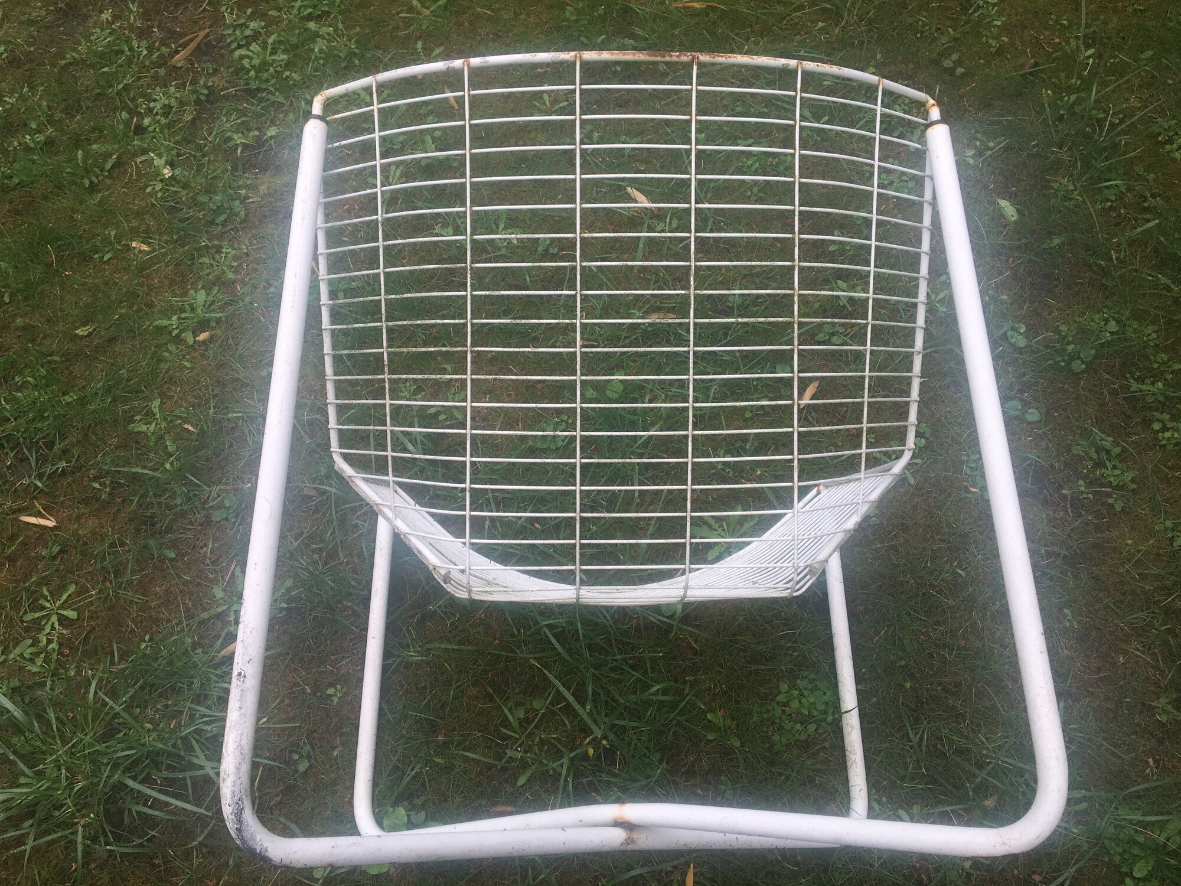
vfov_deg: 48.2
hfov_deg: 61.7
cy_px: 443
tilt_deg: -63.1
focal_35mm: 29
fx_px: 989
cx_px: 590
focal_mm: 4.15
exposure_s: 1/530
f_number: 2.2
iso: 25
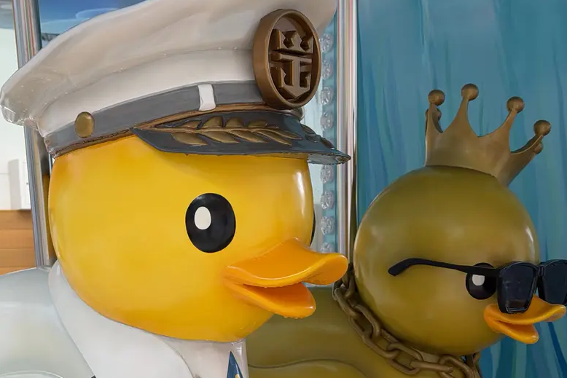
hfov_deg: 26.2
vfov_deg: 17.6
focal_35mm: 77
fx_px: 1213
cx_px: 187
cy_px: 307
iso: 50
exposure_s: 1/177
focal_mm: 6.76
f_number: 1.78
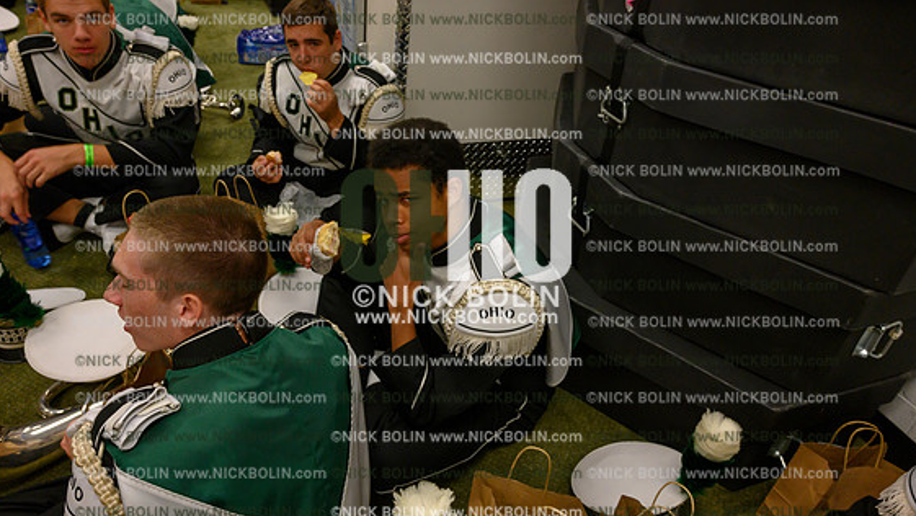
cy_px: 247
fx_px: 632
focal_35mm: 26
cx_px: 456
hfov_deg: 71.9
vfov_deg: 44.4
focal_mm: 24
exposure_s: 1/100
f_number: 8
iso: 2500
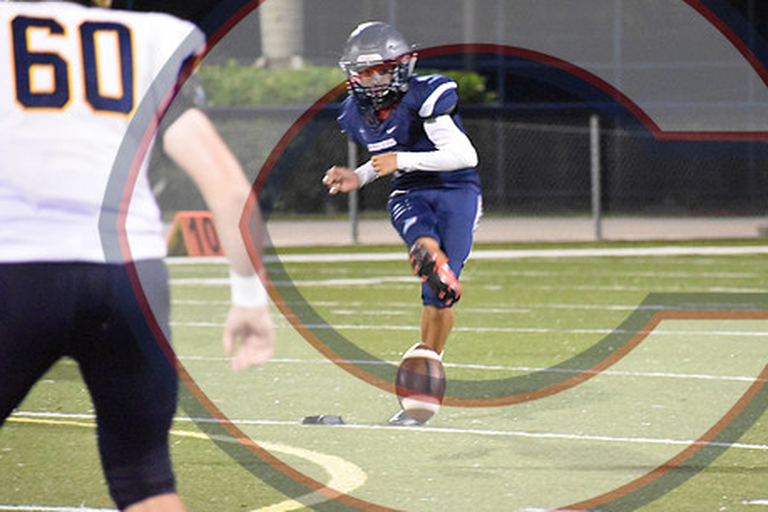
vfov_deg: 3.3
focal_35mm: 417
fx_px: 8895
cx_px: 467
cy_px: 225
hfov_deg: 4.9
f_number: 5.6
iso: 12800
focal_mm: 220
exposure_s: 1/160
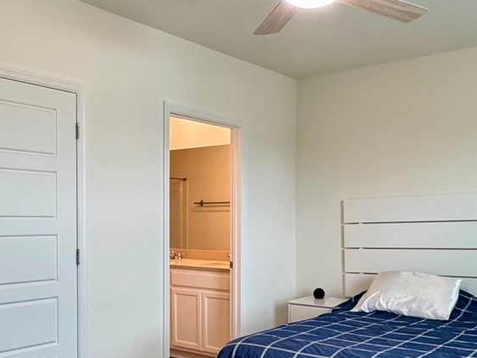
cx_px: 278
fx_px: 551
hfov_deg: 46.6
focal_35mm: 40
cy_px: 234
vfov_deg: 35.7
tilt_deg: -2.1
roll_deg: +0.3
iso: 250
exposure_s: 1/120
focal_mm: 2.22
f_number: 2.2
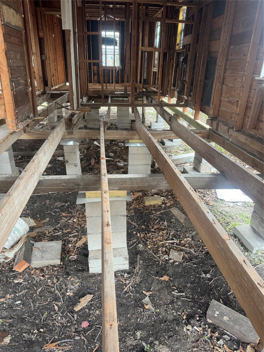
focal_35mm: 24
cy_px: 176
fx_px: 244
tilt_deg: -23.9
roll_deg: -0.7
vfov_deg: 71.6
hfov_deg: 56.8
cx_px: 132
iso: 250
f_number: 1.78
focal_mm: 6.76
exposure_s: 1/60
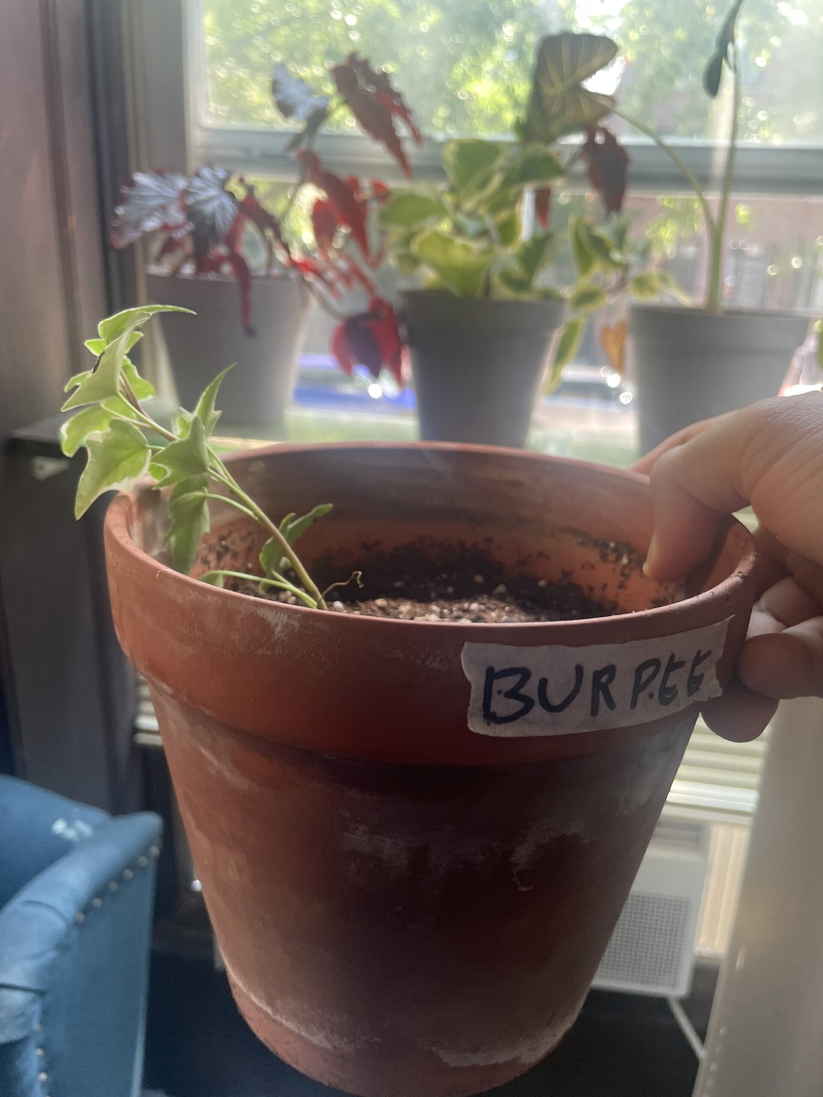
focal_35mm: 26
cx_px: 412
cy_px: 548
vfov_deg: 67.3
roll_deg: -3.3
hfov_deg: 53.1
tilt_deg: -20.4
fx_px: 824
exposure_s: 1/101
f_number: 1.6
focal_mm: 4.2
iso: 125
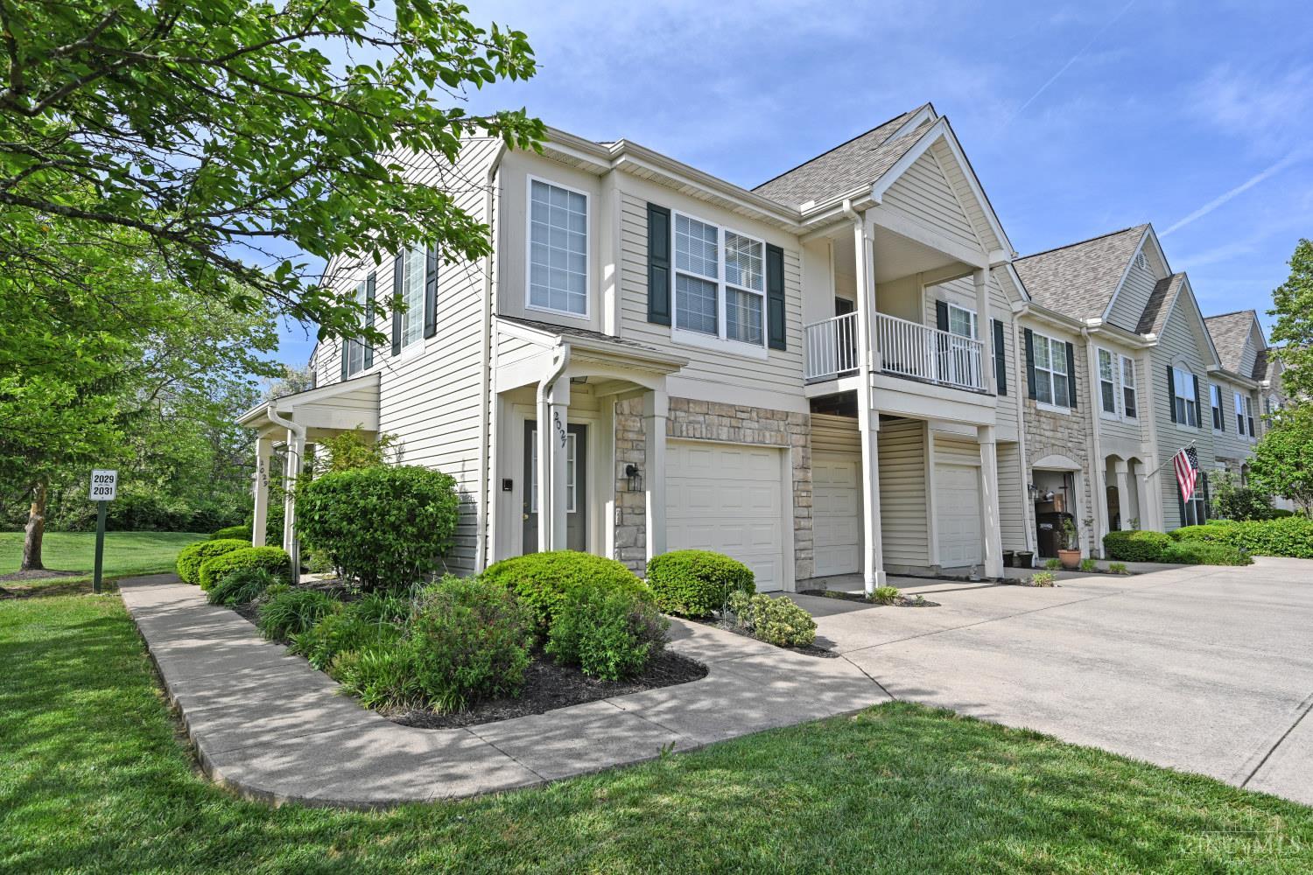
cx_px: 656
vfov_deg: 63.2
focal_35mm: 20
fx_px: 711
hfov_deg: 85.4
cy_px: 438
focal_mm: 19.5
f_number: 7.1
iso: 100
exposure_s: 1/400
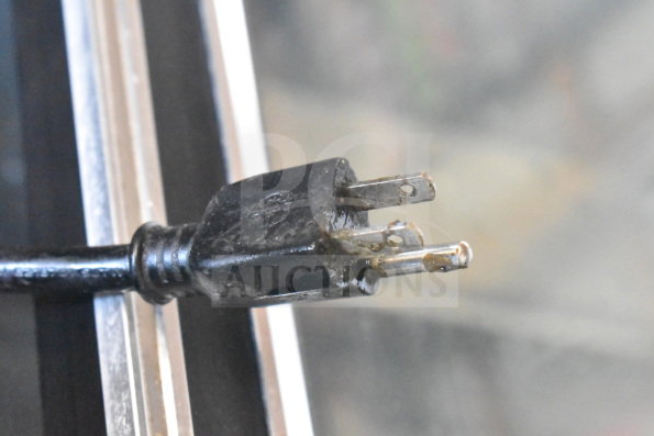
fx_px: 1536
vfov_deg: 16.2
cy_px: 220
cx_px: 334
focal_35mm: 85
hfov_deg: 24.0
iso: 18000
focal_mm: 55
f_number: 5.6
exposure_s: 1/100
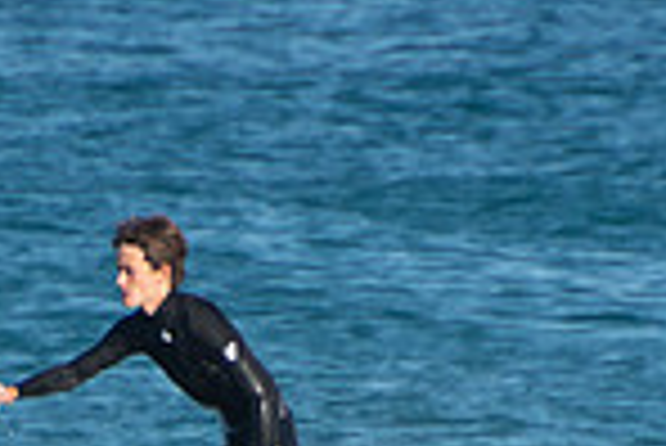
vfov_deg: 0.6
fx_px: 43628
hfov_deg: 0.9
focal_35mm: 2356
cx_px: 212
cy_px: 687
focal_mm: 400
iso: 280
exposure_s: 1/1250
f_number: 5.6
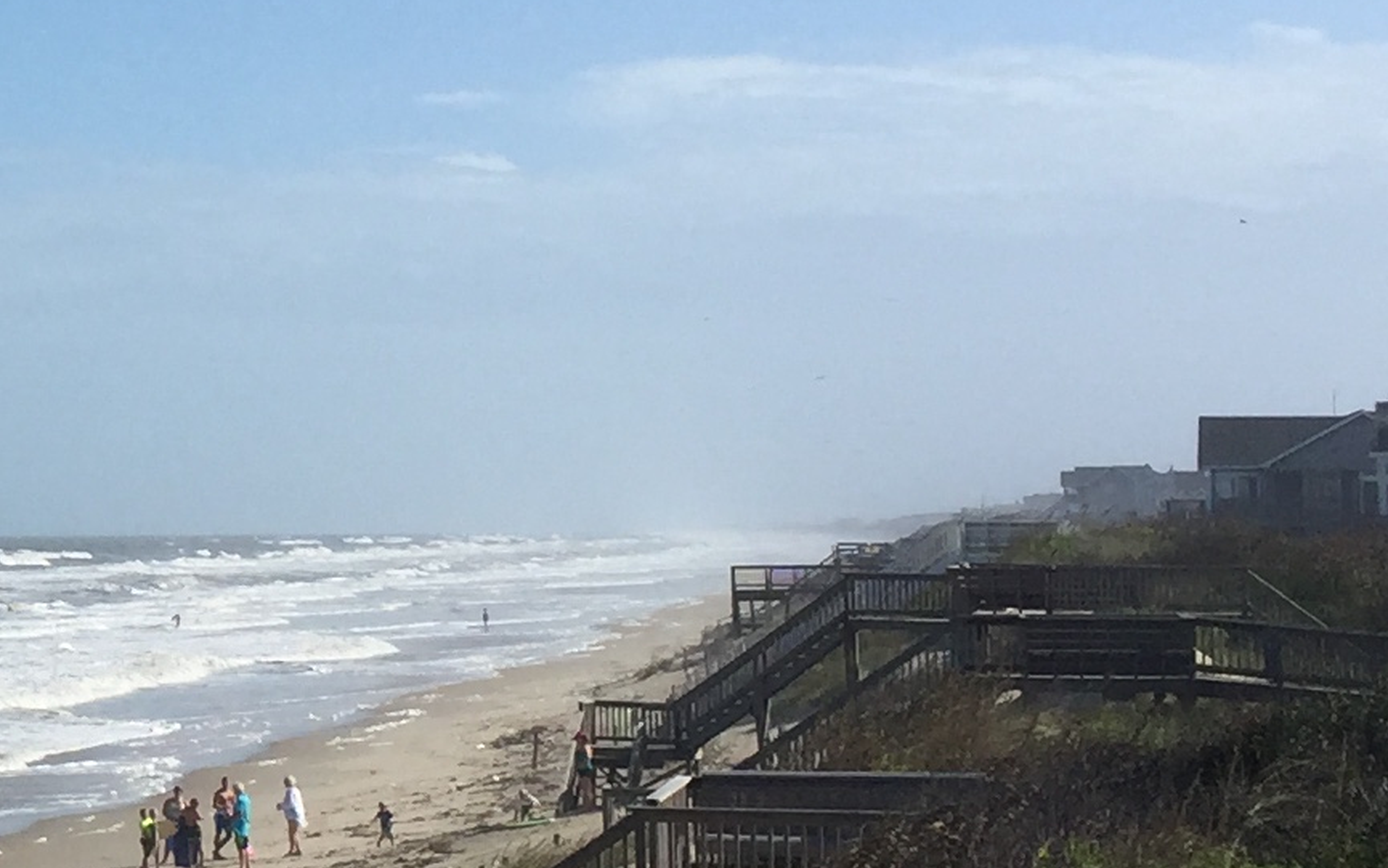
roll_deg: -0.5
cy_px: 351
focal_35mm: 116
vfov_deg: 11.3
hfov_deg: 16.8
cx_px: -475
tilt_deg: +3.2
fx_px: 4389
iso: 32
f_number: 2.2
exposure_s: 1/3597
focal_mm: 4.15
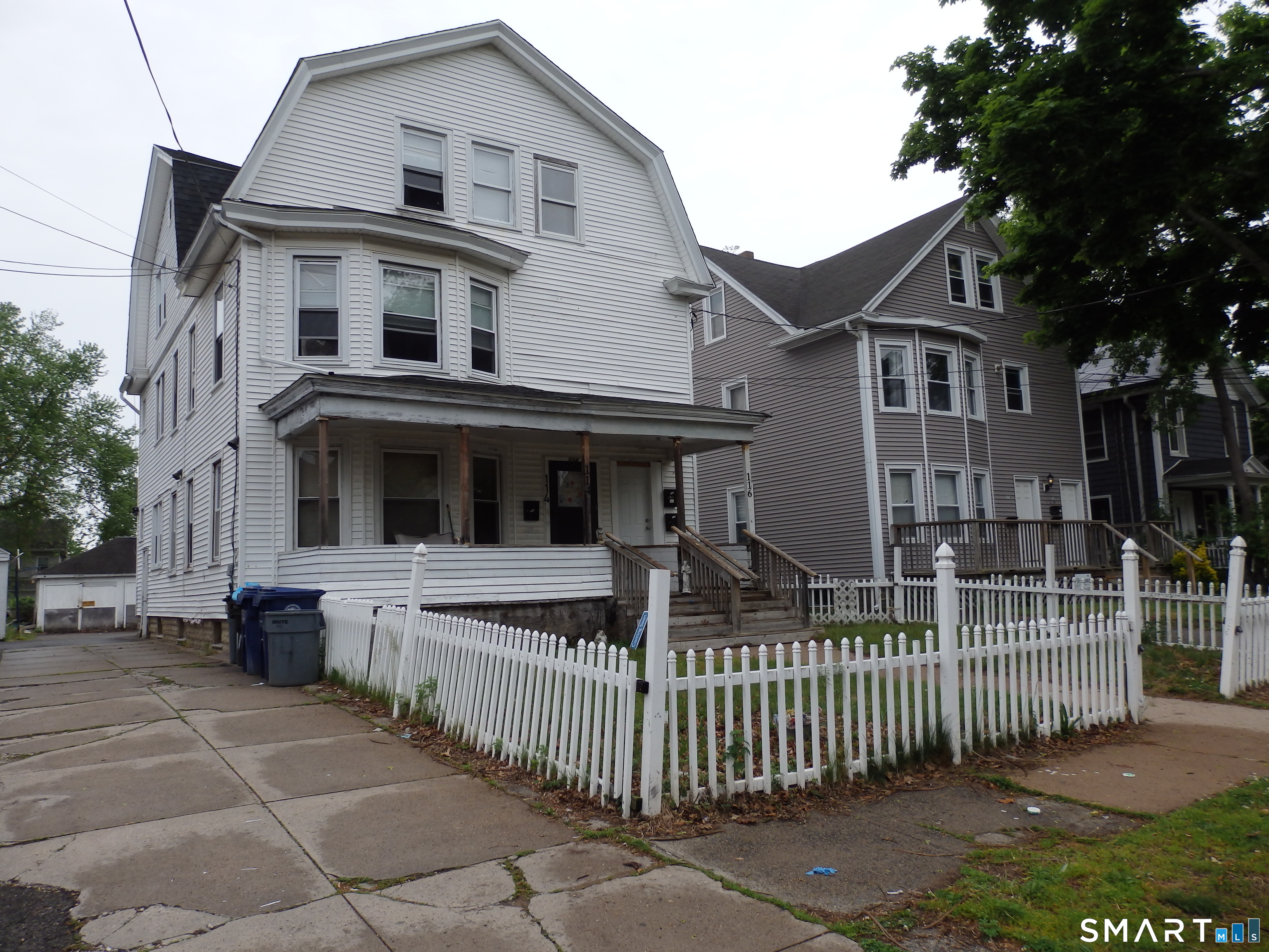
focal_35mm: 25
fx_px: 916
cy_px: 476
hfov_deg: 69.4
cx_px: 634
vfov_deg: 54.9
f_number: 3
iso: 100
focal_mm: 4.5
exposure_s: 1/800
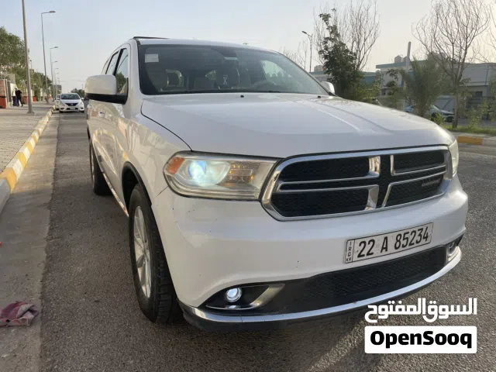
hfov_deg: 67.3
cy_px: 186
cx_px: 248
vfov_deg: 53.1
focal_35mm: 26
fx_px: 373
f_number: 1.6
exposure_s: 1/2681
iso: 32
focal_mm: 4.2
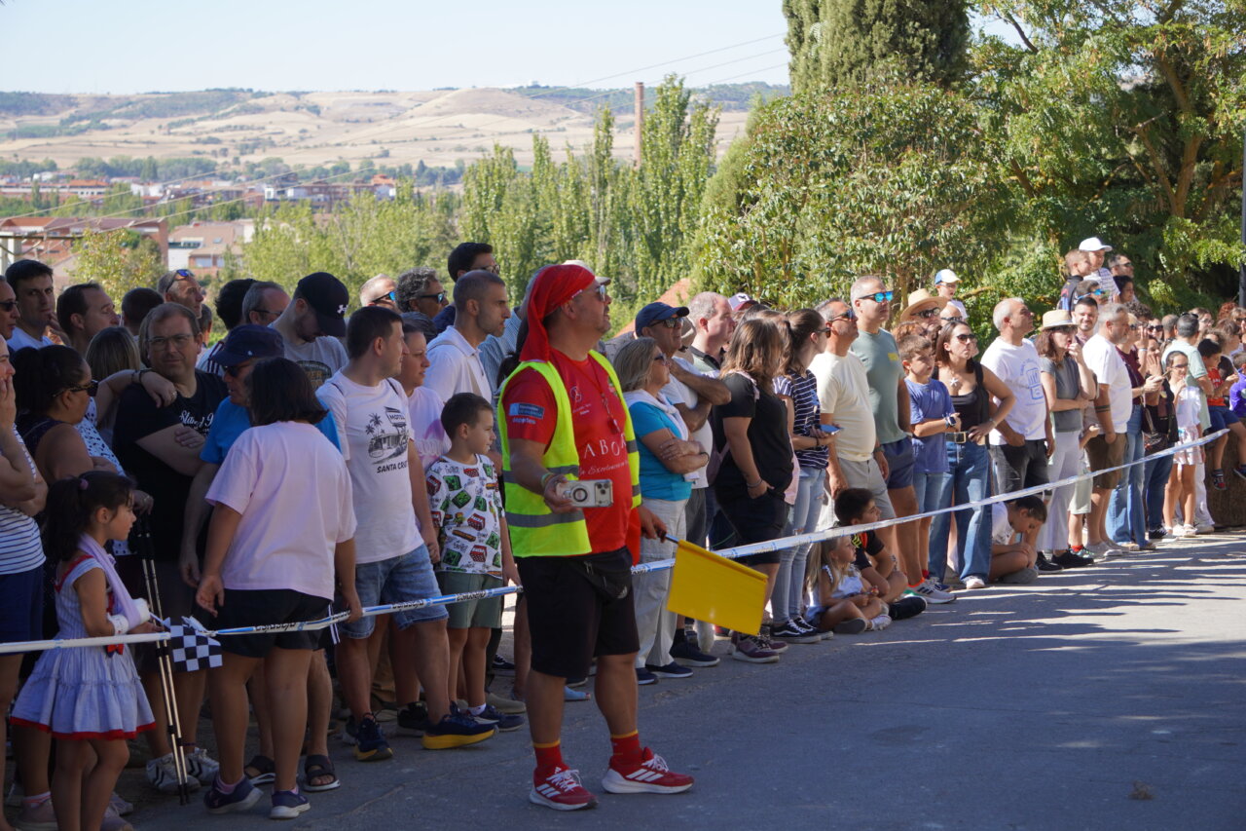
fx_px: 2855
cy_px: 416
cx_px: 623
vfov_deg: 16.5
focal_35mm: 82
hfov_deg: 24.6
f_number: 4.5
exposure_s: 1/320
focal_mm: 55
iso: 100
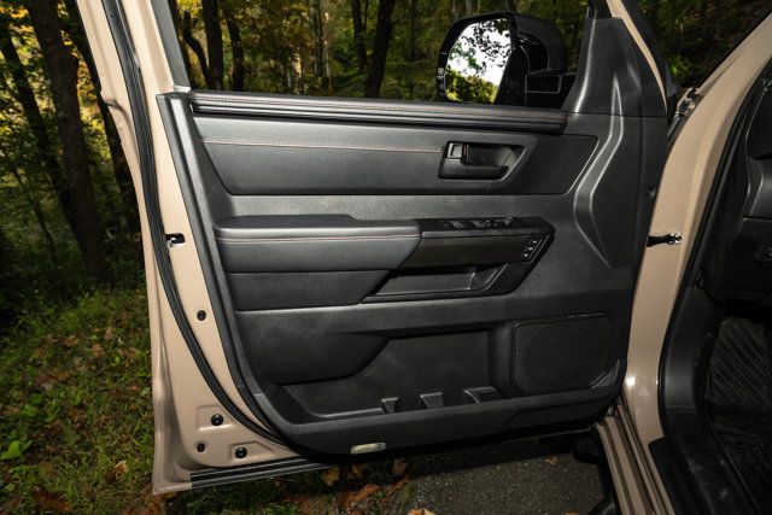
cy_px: 258
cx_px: 386
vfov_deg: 53.2
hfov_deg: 73.7
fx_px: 515
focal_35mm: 24
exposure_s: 1/200
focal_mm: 24
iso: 800
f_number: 10
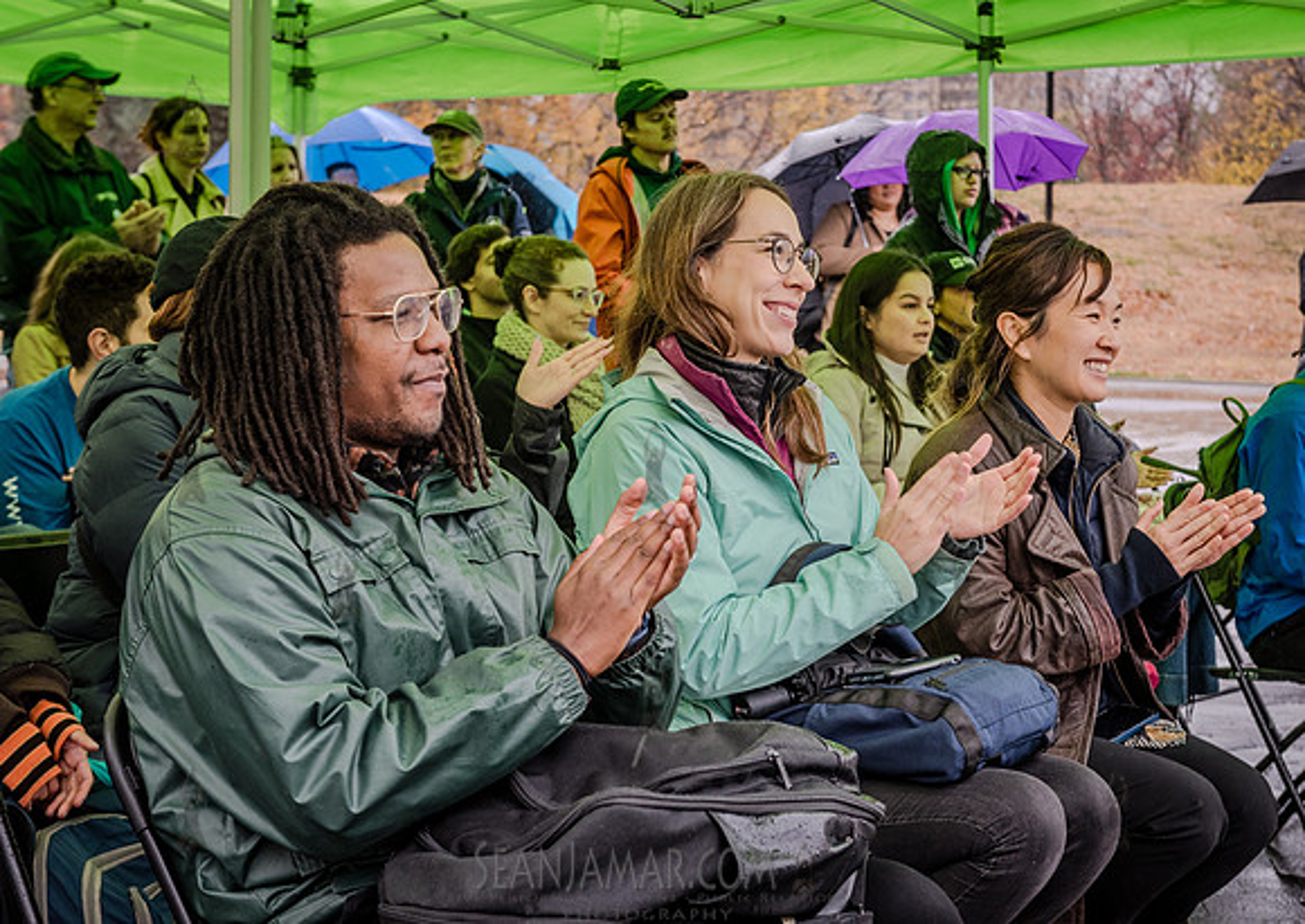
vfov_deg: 20.4
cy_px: 427
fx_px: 2569
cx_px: 784
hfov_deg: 28.4
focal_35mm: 70
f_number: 5.6
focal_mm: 58
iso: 640
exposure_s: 1/250
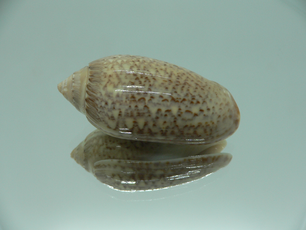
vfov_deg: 39.7
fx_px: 318
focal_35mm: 36
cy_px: 117
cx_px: 153
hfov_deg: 51.4
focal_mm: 4.6
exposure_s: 1/60
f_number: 2.8
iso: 80
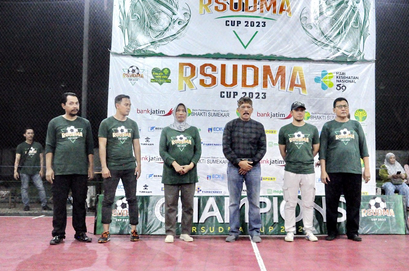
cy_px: 133
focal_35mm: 39
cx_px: 229
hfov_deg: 49.5
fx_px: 442
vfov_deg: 34.1
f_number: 5.6
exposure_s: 1/60
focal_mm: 22
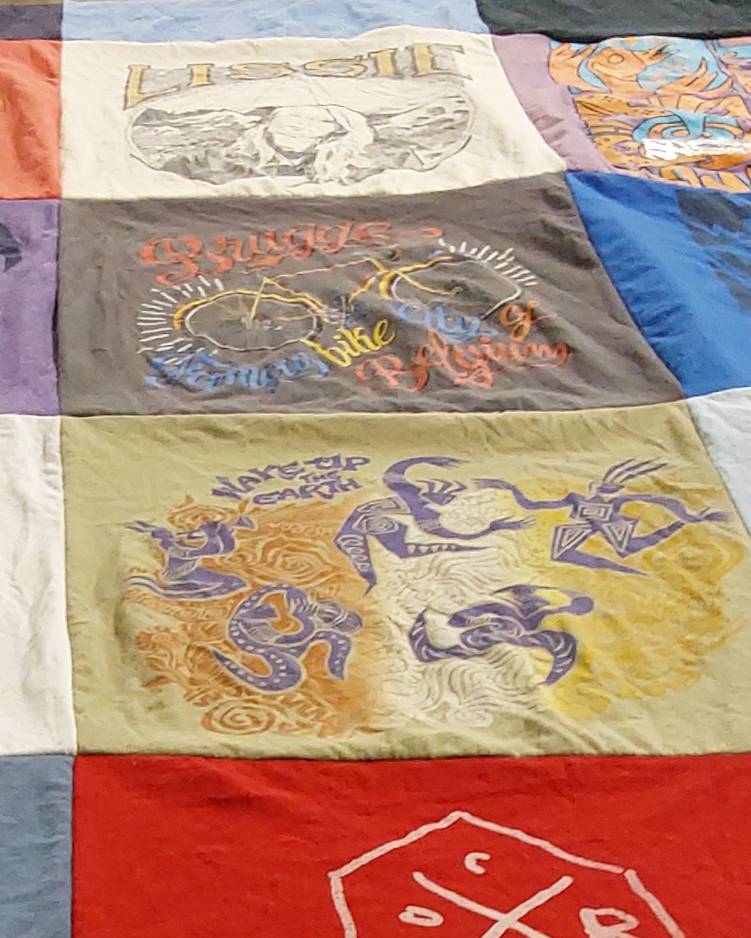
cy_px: 1016
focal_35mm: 80
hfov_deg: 18.6
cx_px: -12
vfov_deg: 22.6
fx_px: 2223
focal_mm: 2.91
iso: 160
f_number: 1.9
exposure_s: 1/60
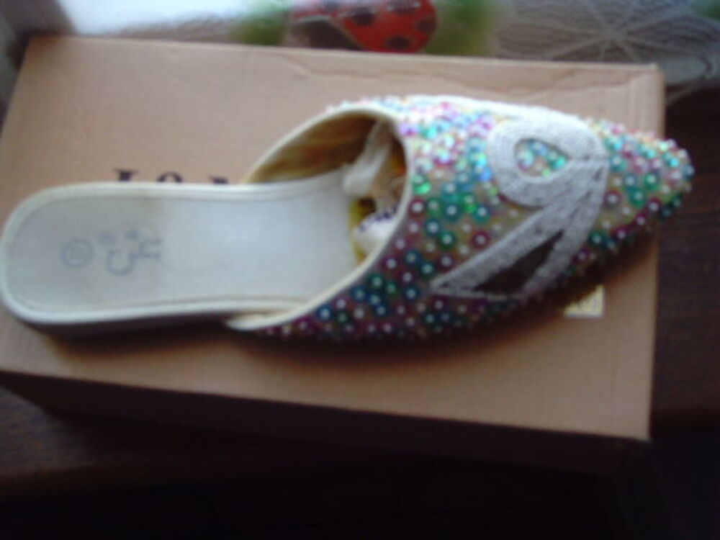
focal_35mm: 50
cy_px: 270
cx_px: 360
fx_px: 1040
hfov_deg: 38.2
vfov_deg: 29.1
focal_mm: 8.8
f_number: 3.8
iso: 160
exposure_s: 1/45
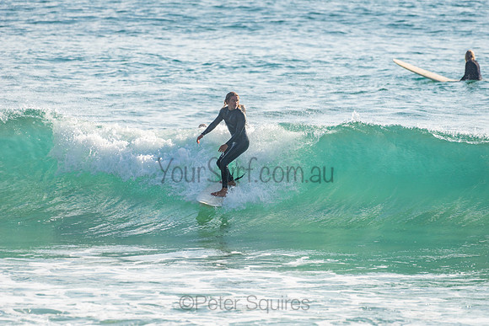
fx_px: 6793
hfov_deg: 4.1
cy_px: 163
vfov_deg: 2.8
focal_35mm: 500
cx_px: 244
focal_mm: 500
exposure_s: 1/2000
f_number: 5.6
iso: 200
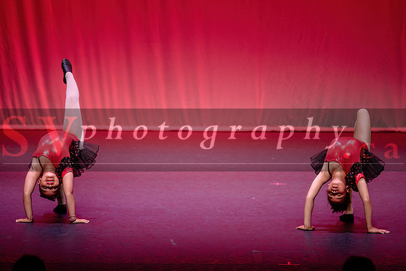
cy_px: 116
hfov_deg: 10.6
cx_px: 203
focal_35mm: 194
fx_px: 2188
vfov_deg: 7.1
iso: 1250
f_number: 2.8
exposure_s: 1/400
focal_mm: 165
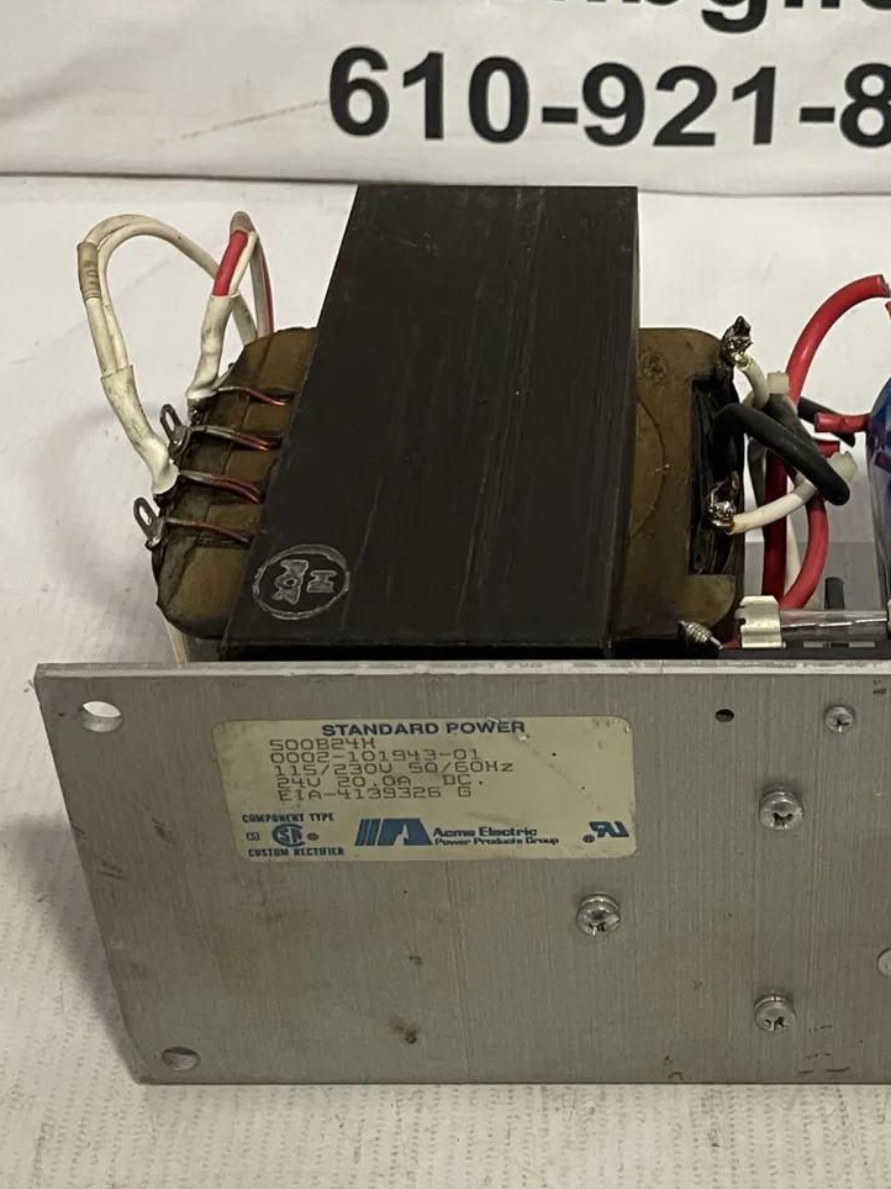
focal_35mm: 54
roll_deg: -1.7
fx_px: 1854
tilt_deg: -32.6
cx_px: 682
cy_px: 100
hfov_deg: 26.6
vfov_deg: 33.5
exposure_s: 1/60
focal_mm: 4.2
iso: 200
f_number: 1.6
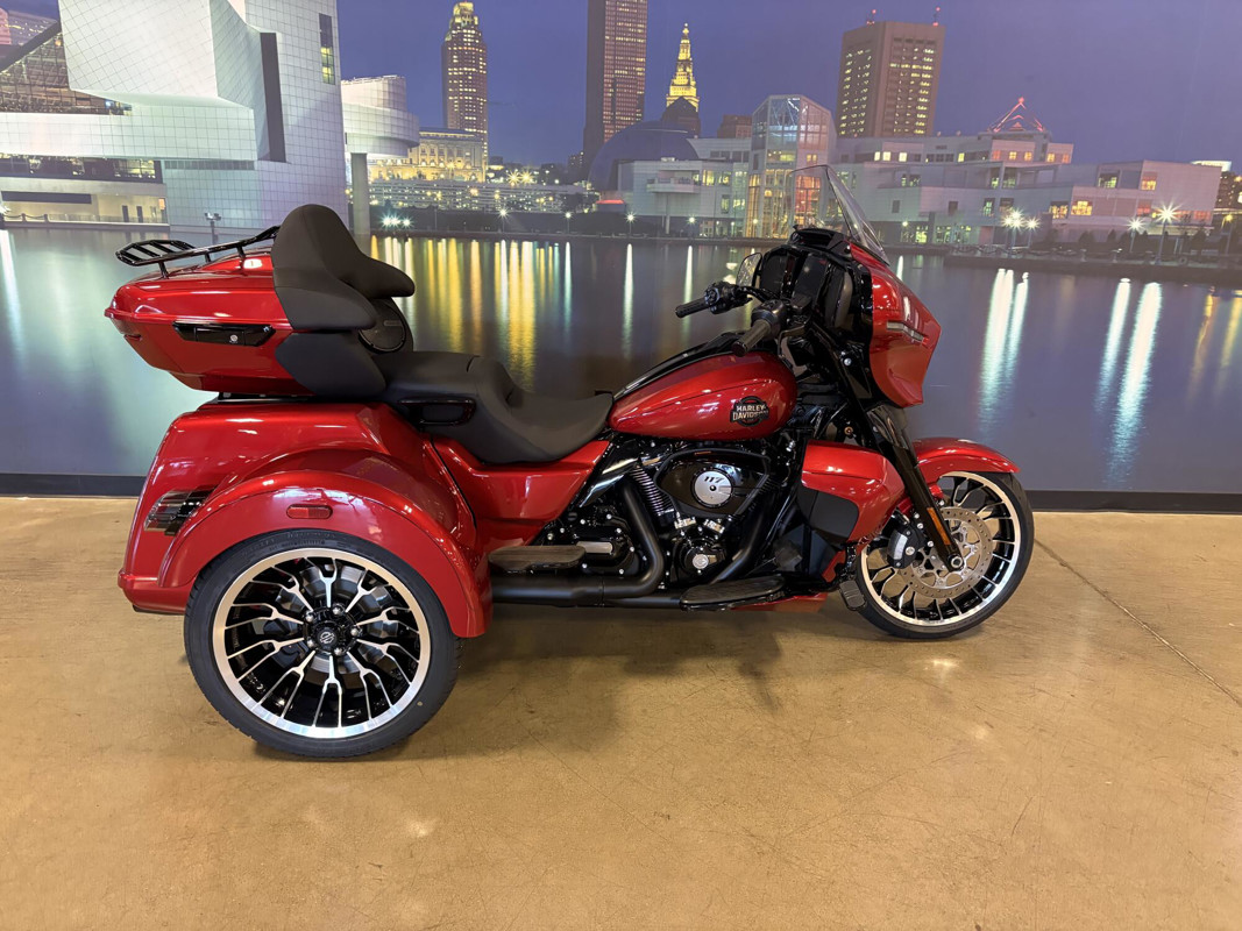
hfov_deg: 67.3
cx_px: 621
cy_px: 466
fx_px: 933
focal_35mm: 26
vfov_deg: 53.1
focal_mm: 5.96
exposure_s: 1/60
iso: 320
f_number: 1.6
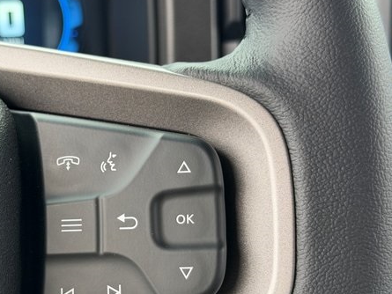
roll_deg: -0.6
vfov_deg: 21.2
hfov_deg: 27.9
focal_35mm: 69
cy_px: 199
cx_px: 121
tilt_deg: -21.4
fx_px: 782
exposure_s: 1/110
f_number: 1.78
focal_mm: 6.76
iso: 100
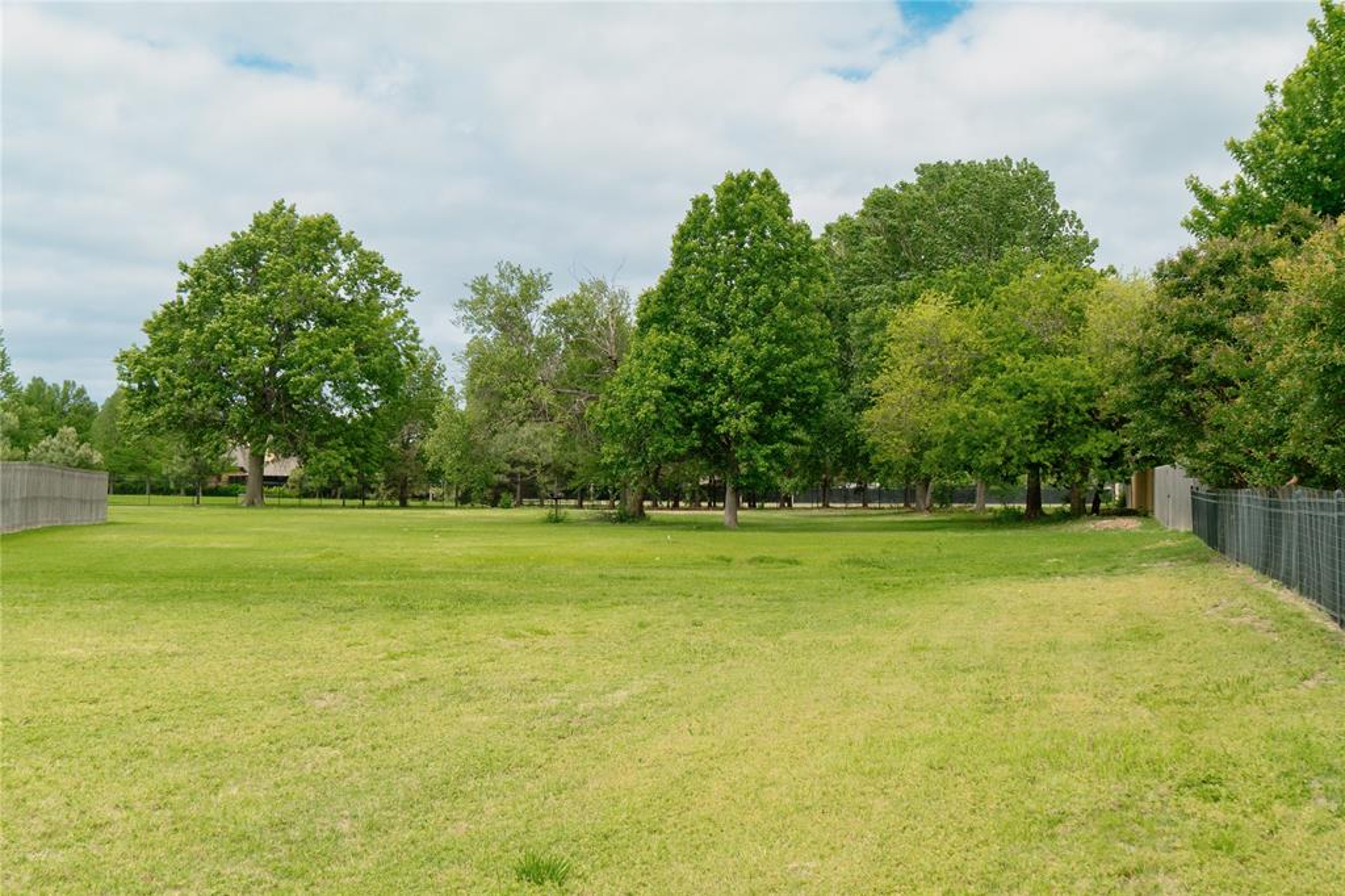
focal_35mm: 36
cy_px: 448
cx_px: 672
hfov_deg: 53.1
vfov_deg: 36.8
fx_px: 1344
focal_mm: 24
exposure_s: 1/80
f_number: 9
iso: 160
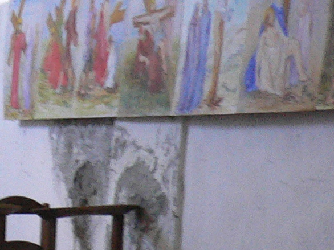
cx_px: -305
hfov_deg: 11.7
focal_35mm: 153
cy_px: 106
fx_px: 1476
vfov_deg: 9.7
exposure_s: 1/13
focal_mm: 5.8
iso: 200
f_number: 2.8
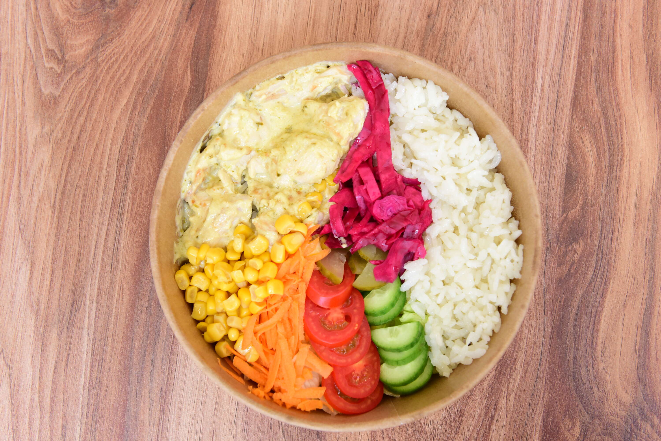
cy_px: 220
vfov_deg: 30.5
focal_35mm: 44
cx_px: 330
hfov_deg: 44.5
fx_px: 808
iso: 2000
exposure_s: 1/125
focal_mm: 44
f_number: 8
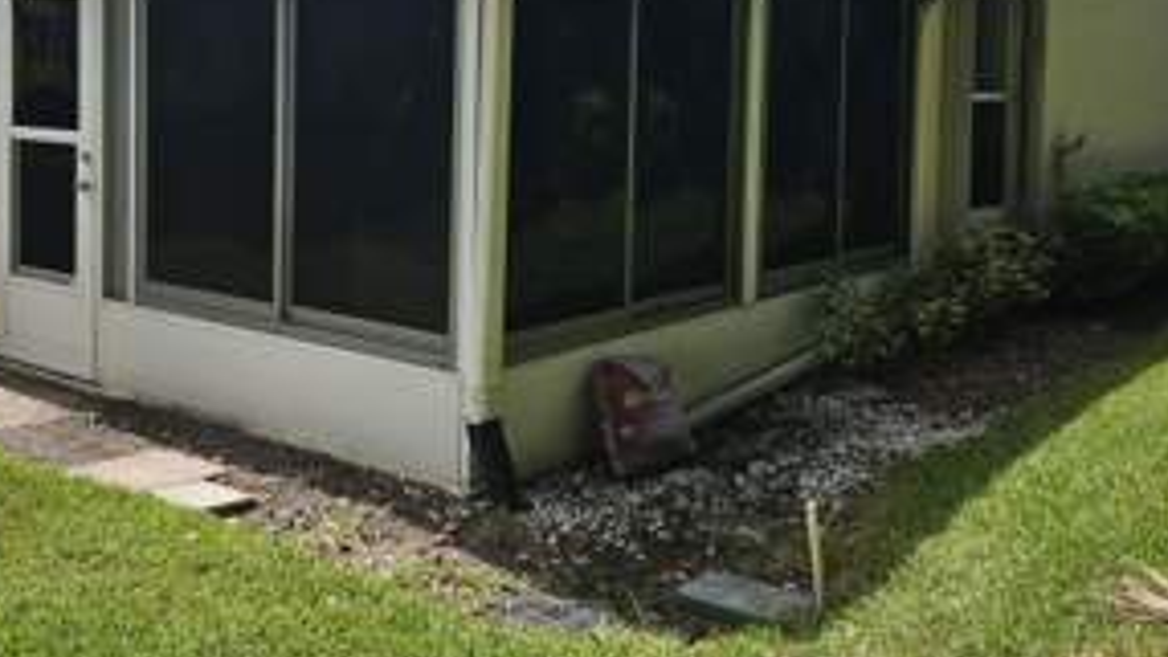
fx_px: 1301
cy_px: 116
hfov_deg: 48.0
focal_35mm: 42
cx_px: 461
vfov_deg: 27.7
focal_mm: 5.4
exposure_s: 1/1915
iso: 25
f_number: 1.8
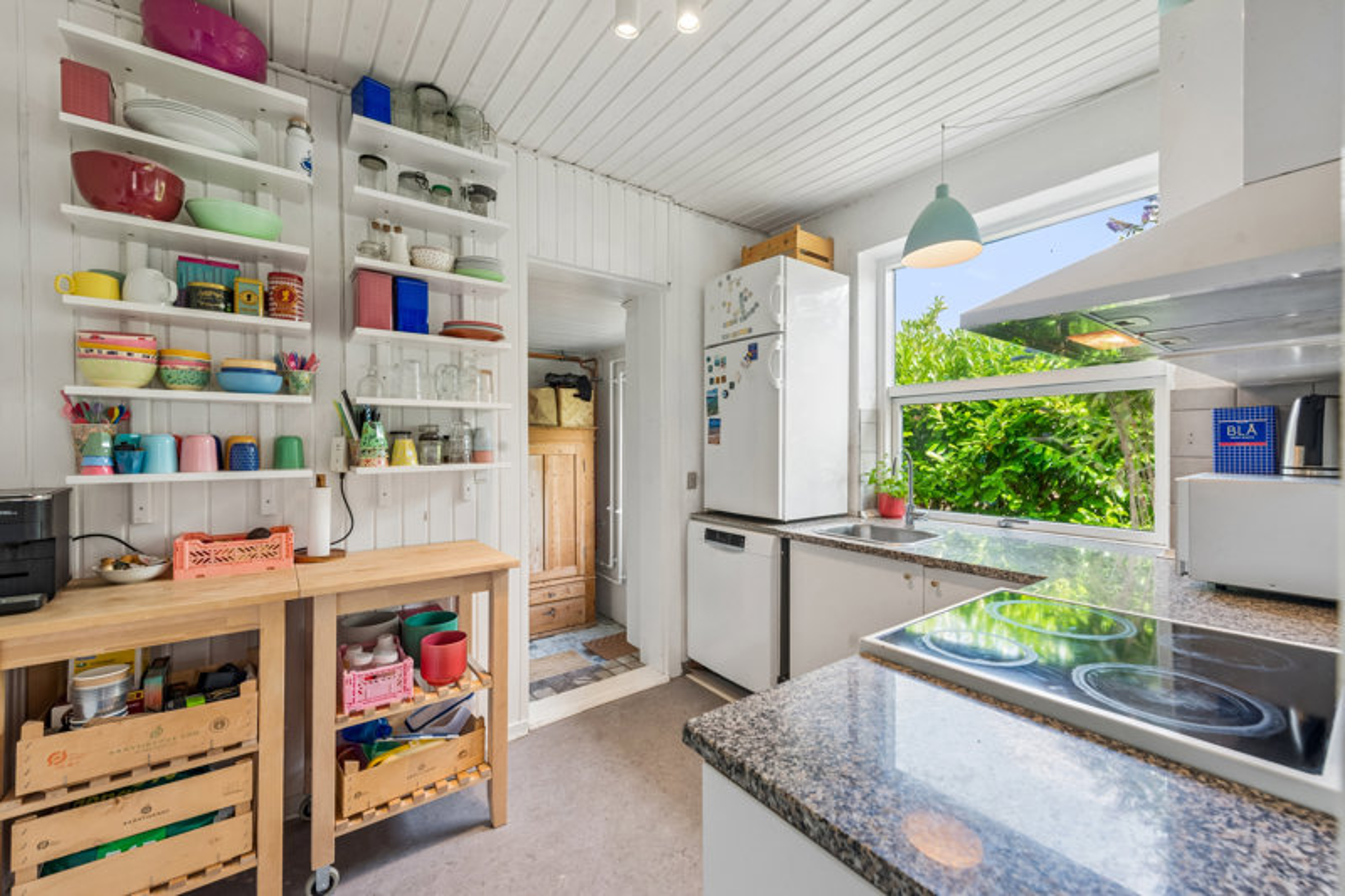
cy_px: 448
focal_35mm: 14
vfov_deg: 81.2
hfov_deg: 104.3
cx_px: 672
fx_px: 523
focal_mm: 14
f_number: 10
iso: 200
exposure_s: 1/10
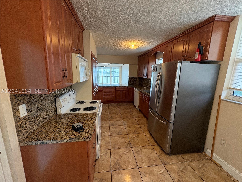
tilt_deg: -7.2
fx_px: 98
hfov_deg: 102.1
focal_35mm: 14
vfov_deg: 85.7
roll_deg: -0.3
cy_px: 91
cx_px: 121
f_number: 2.2
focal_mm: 2.22
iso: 250
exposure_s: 1/60
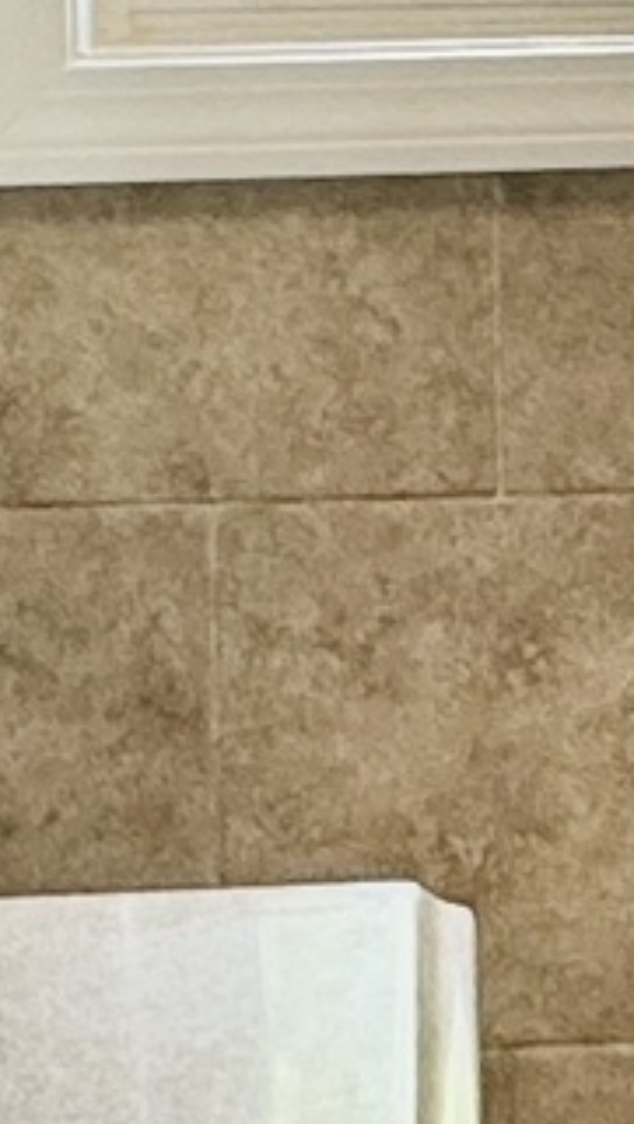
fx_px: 4355
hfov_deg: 8.3
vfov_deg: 14.6
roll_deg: +1.5
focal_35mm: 146
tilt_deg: -5.2
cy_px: 217
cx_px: 536
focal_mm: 2.22
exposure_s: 1/99
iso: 200
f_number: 2.2
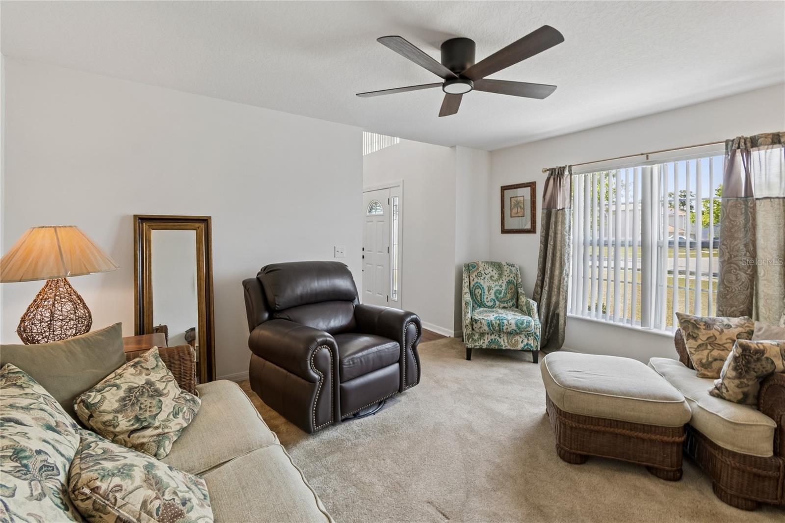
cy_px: 262
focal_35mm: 15
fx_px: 327
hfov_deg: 100.4
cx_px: 392
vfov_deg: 77.3
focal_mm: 10
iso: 100
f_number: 7.1
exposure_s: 1/10
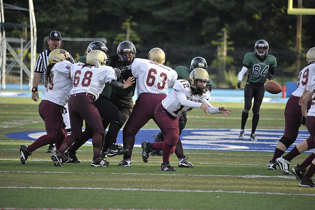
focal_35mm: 380
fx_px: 3323
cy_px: 105
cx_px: 158
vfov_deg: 3.6
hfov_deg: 5.4
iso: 1100
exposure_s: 1/1000
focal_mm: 380
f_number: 6.3
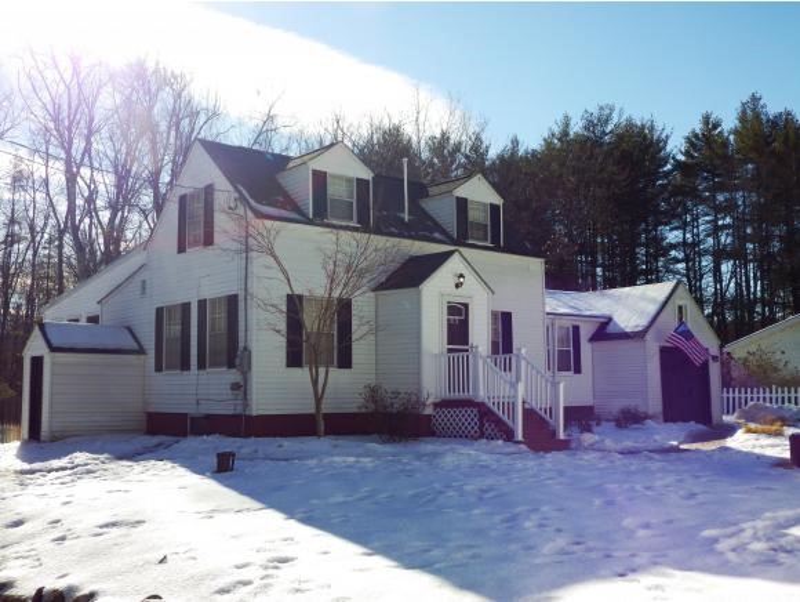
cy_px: 301
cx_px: 400
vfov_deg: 35.2
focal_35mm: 41
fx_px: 948
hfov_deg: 45.7
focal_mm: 7.4
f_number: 3.6
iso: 100
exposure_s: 1/1000
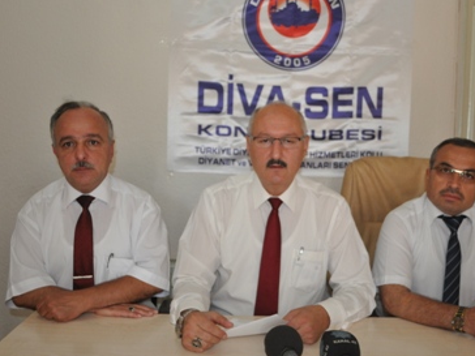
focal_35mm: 39
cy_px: 173
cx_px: 249
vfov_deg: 36.8
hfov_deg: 47.8
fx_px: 535
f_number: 3.8
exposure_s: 1/80
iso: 800
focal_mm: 22
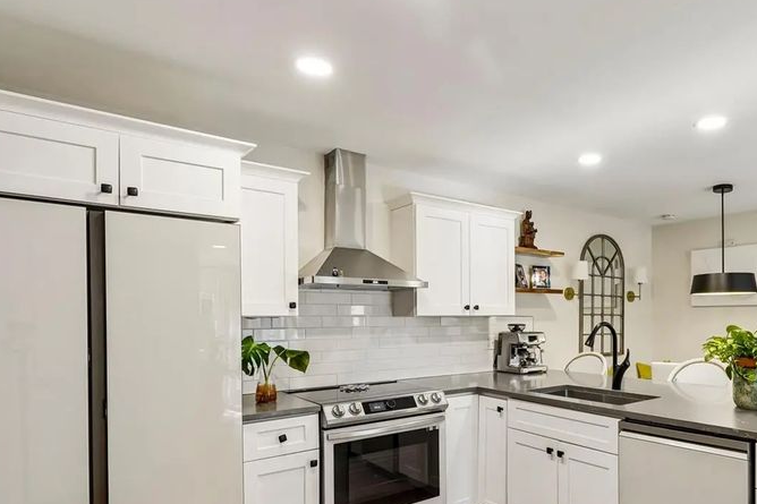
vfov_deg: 54.4
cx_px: 496
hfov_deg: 74.1
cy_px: 317
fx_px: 483
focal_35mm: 23
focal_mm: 10
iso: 800
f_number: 8
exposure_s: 1/13
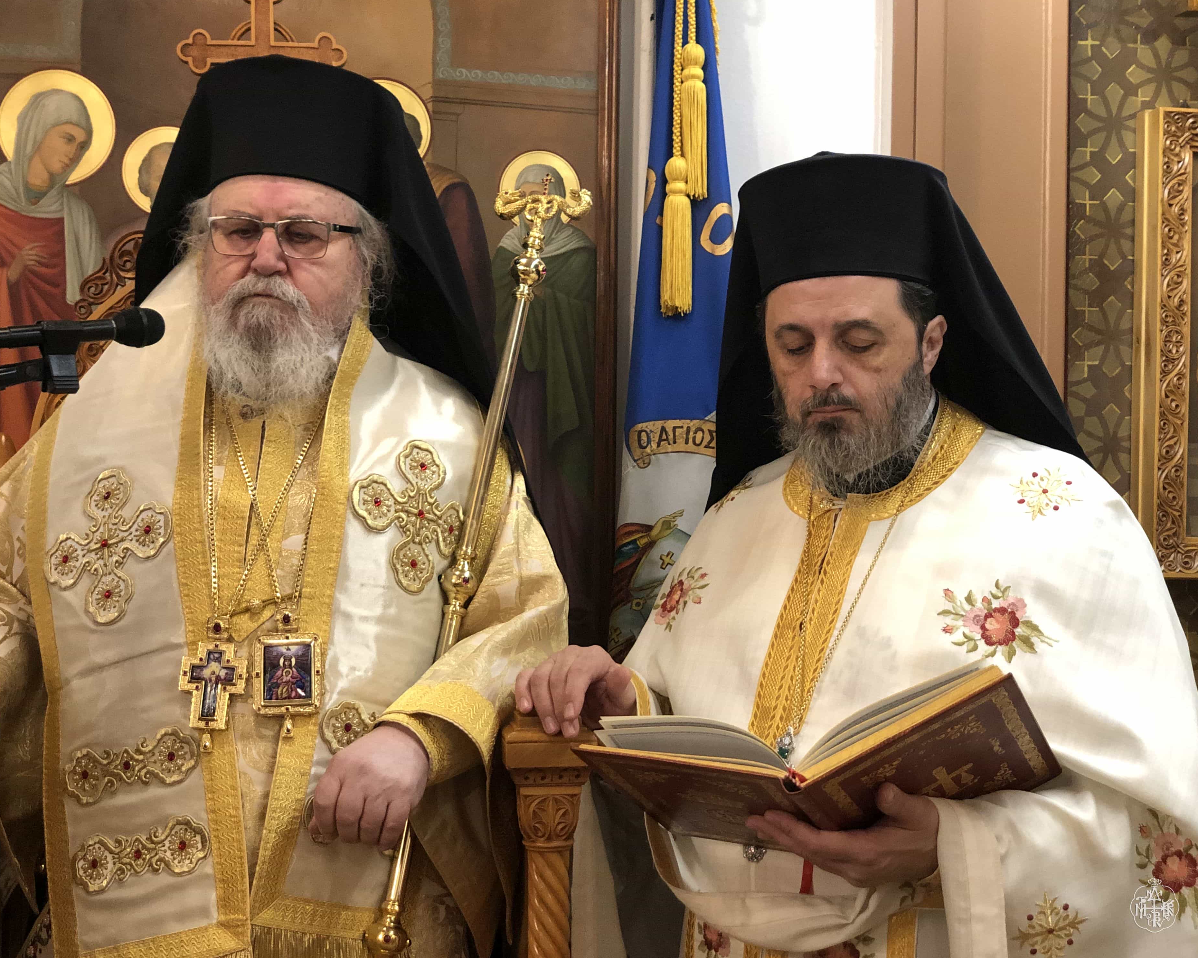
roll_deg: -0.1
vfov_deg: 27.6
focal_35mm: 55
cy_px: 478
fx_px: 1950
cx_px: 562
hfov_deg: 34.1
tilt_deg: +1.6
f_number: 2.4
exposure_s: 1/14
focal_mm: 6
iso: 160
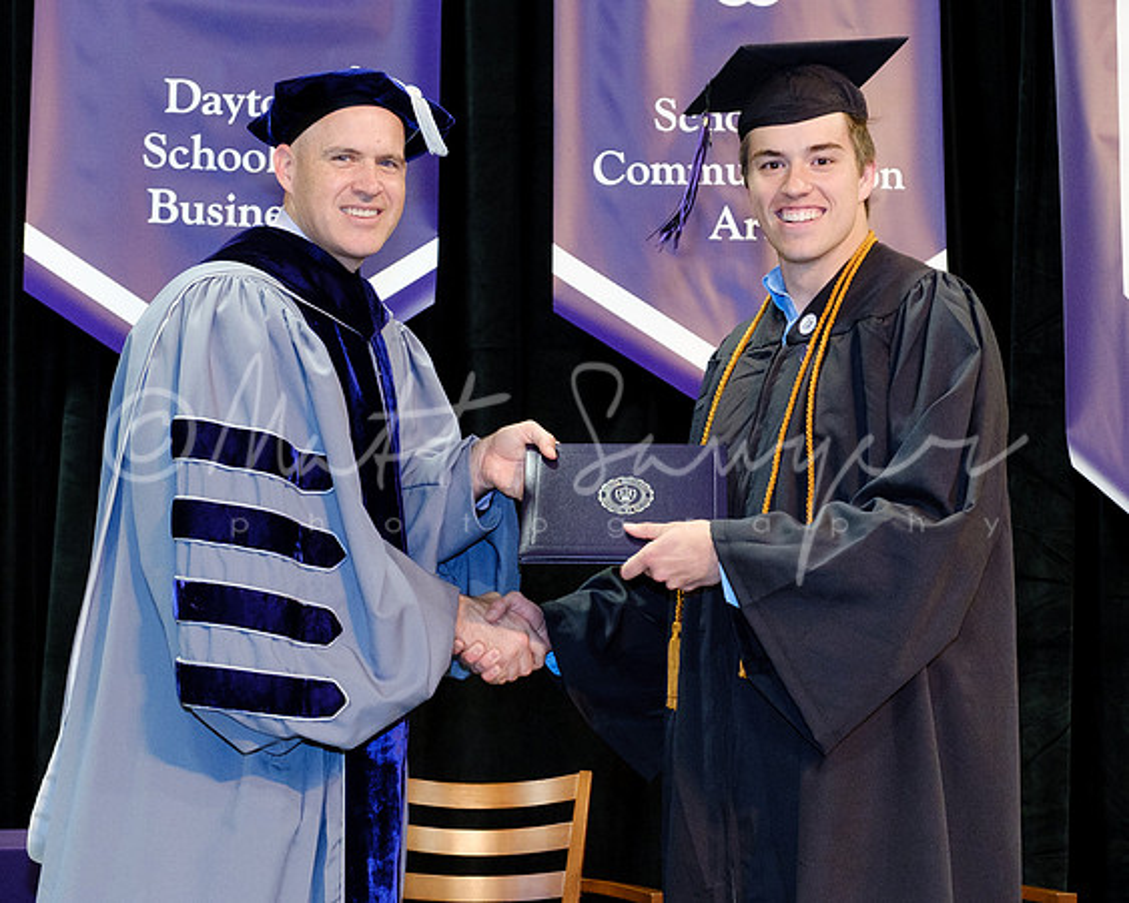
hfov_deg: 28.0
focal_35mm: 68
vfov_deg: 22.6
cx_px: 609
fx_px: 2260
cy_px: 420
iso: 1600
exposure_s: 1/125
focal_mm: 27.4
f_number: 4
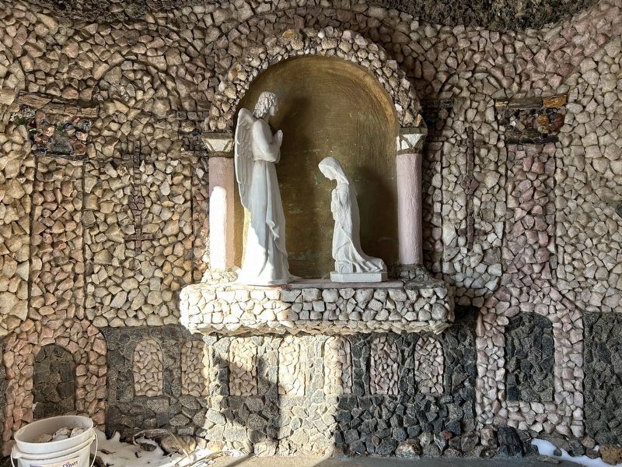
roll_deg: +0.6
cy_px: 234
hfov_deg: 67.3
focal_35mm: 26
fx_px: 467
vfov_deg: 53.1
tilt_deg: -0.1
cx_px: 311
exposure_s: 1/335
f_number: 1.5
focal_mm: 5.7
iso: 50
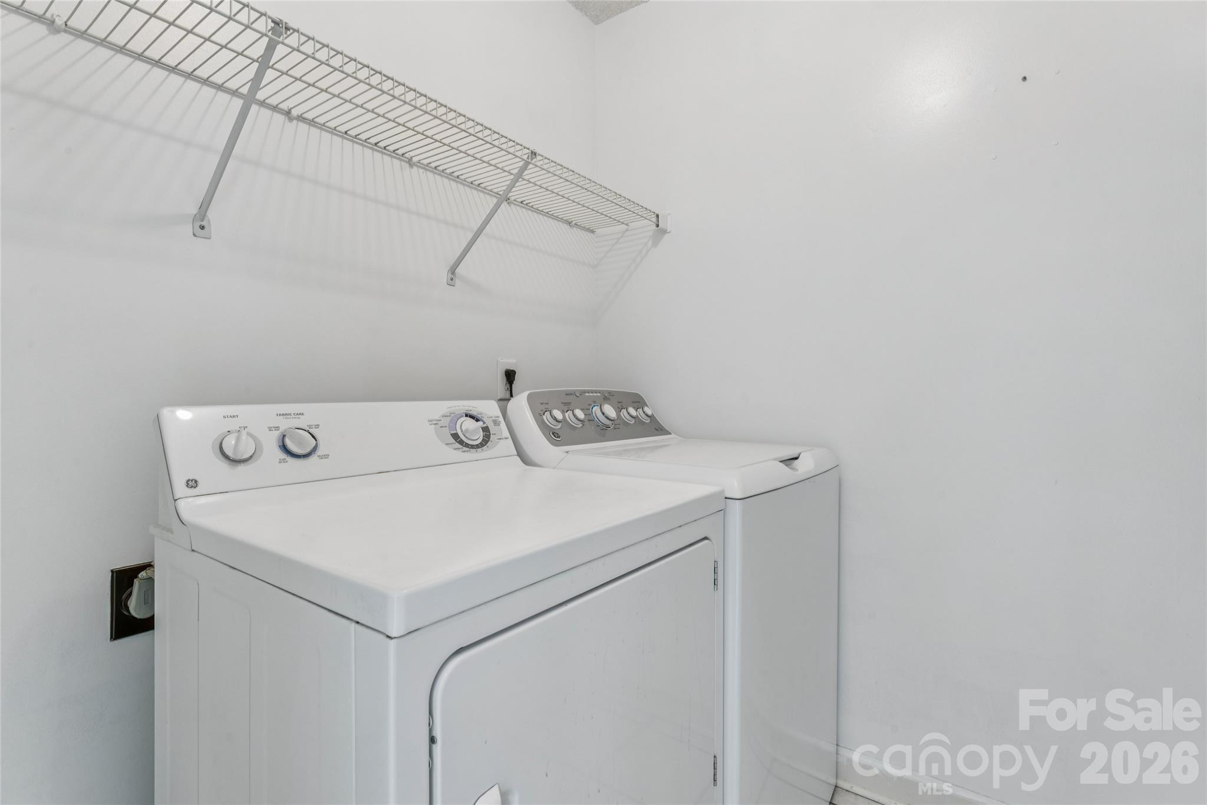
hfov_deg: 93.6
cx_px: 604
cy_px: 402
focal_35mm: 17
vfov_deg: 70.7
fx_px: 567
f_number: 13
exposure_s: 1.6
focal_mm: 16.9
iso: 100
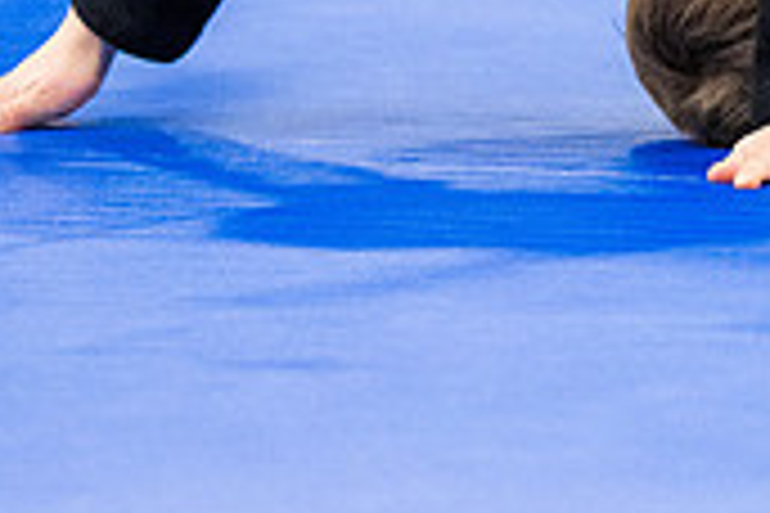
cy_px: -322
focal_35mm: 1017
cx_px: 932
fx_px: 21751
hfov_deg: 2.0
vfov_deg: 1.4
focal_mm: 200
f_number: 2.8
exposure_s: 1/500
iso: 6400
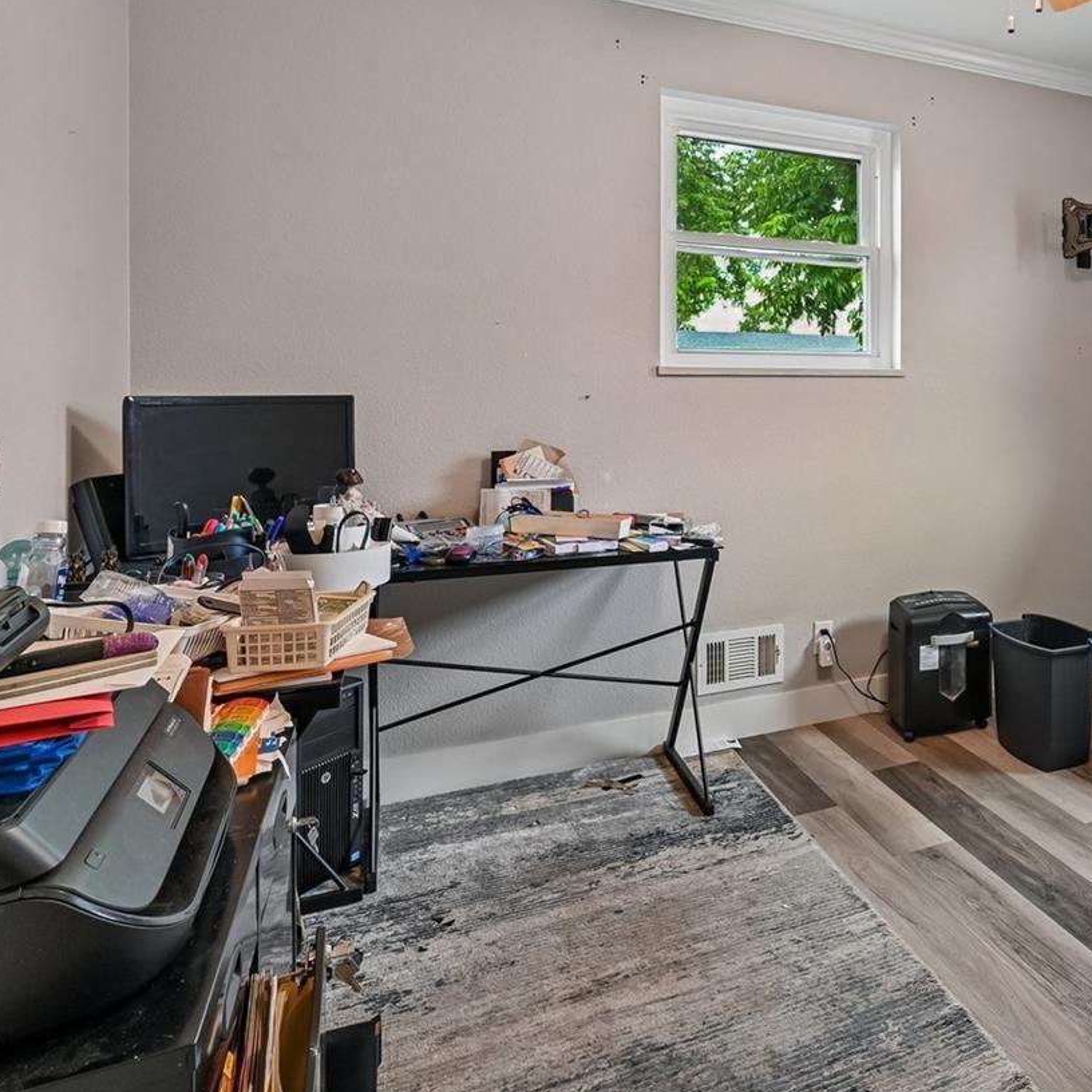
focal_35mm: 25
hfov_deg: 57.6
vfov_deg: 62.1
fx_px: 892
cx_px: 893
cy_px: 410
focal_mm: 15
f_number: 10
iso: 400
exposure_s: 1/8
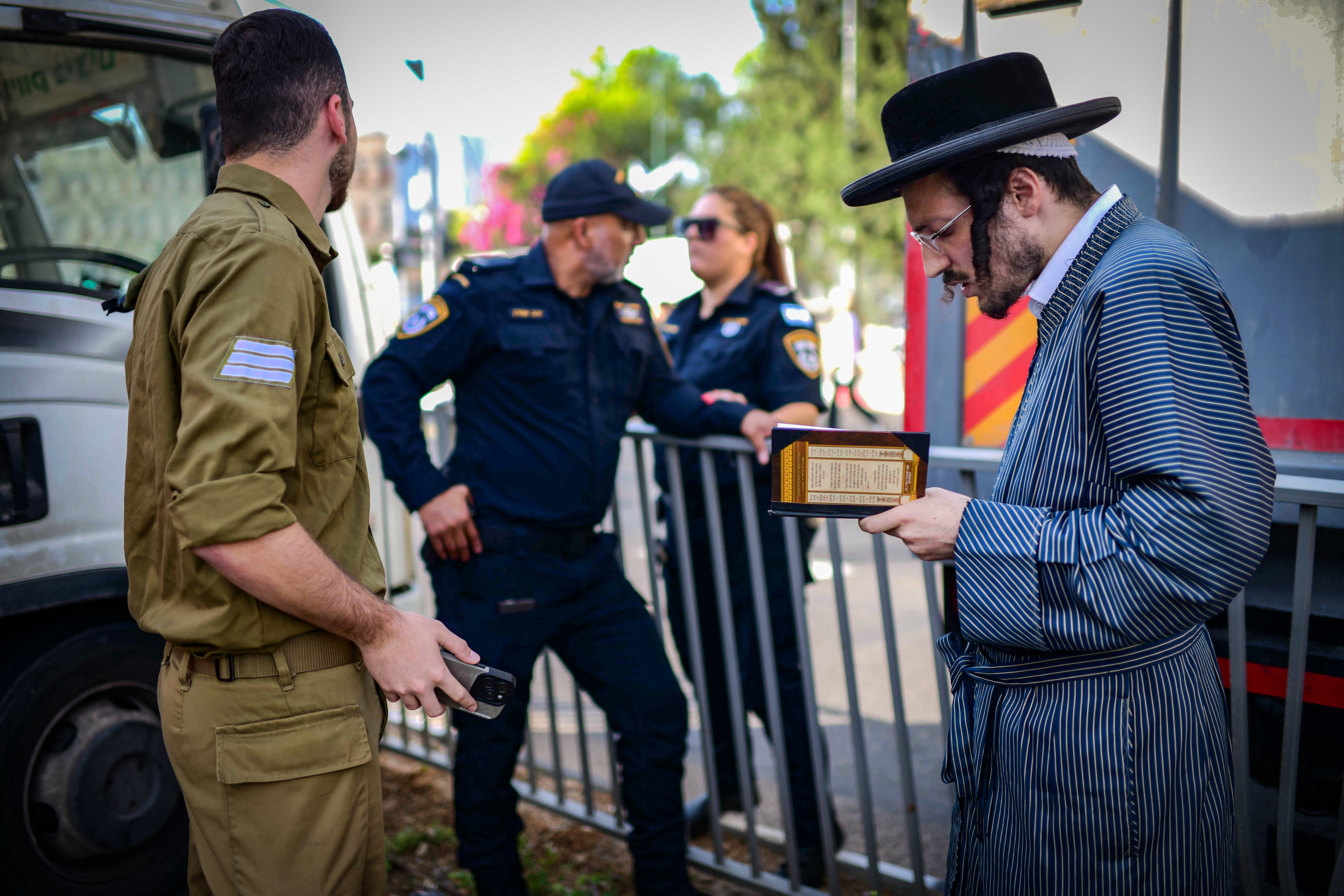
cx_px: 672
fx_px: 1307
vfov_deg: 37.9
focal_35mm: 35
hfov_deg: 54.4
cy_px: 448
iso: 31
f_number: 2
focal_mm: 35
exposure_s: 1/250
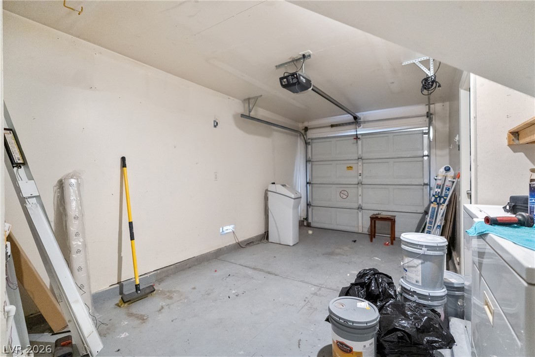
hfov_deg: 96.7
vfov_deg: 73.7
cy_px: 178
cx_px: 268
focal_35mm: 16
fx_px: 238
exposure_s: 1/125
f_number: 2.8
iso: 8000
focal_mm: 16
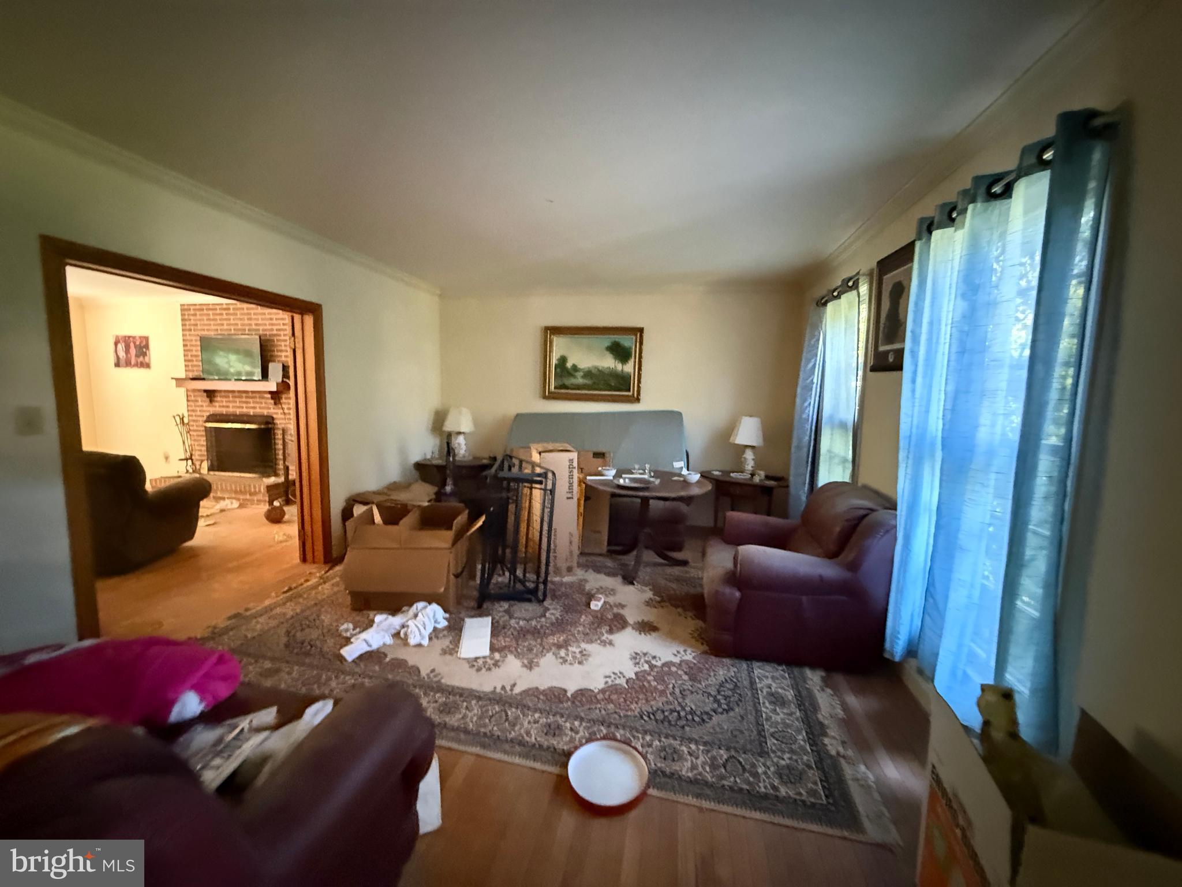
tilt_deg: -7.2
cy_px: 444
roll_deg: -3.2
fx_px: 478
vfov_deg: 85.7
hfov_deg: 102.1
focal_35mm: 14
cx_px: 591
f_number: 2.2
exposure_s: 1/35
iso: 1600
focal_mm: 2.22
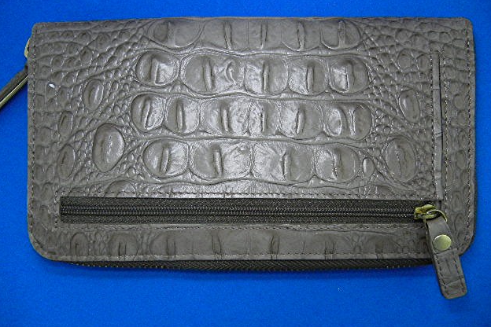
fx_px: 436
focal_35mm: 32
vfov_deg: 41.1
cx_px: 249
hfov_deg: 58.7
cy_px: 160
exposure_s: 1/30
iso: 766
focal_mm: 5.4
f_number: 7
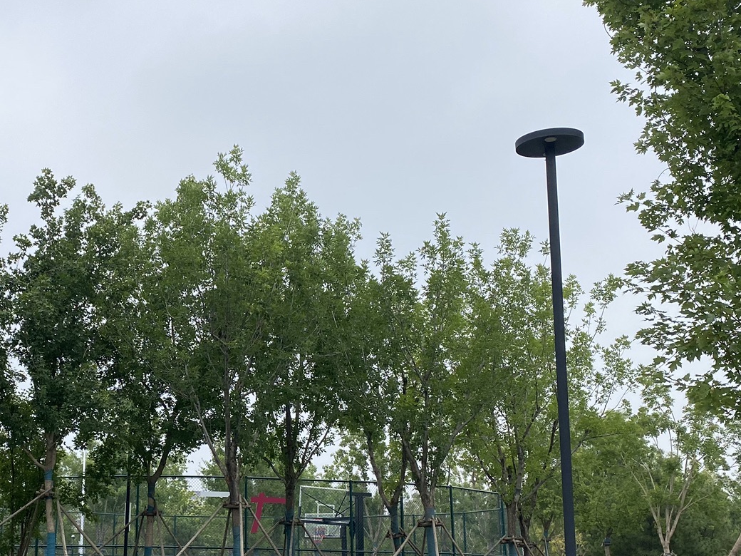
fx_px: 1070
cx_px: 154
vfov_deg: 29.0
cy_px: 349
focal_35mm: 50
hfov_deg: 36.9
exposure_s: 1/2141
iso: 32
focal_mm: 4.25
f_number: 1.8
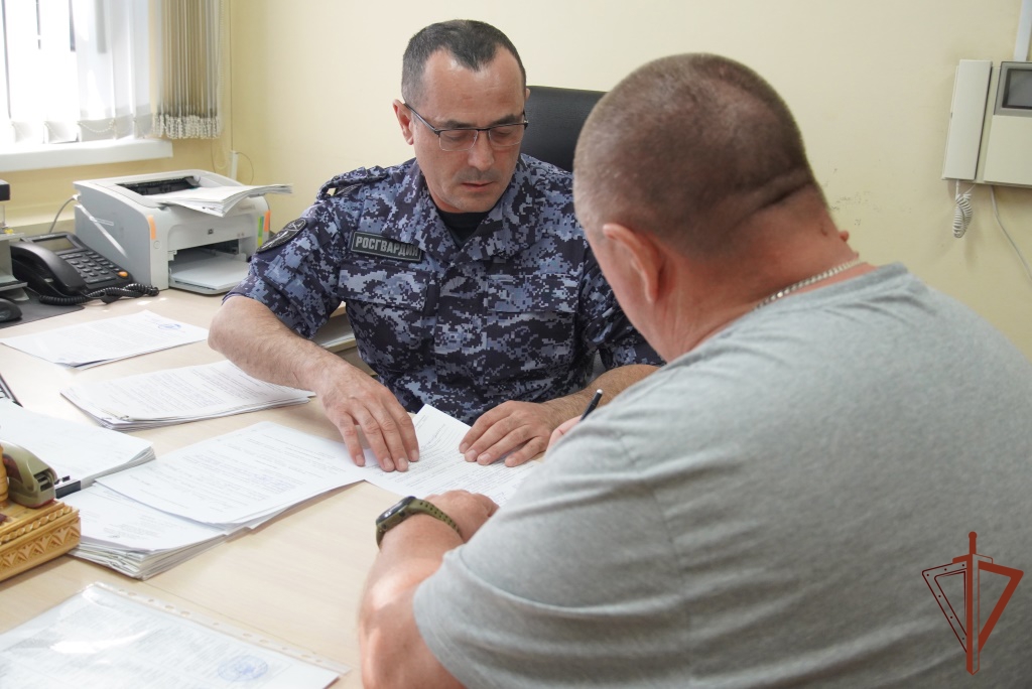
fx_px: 1205
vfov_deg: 31.9
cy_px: 344
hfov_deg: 46.4
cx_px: 516
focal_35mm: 42
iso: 2000
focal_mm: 28
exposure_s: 1/160
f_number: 4.5
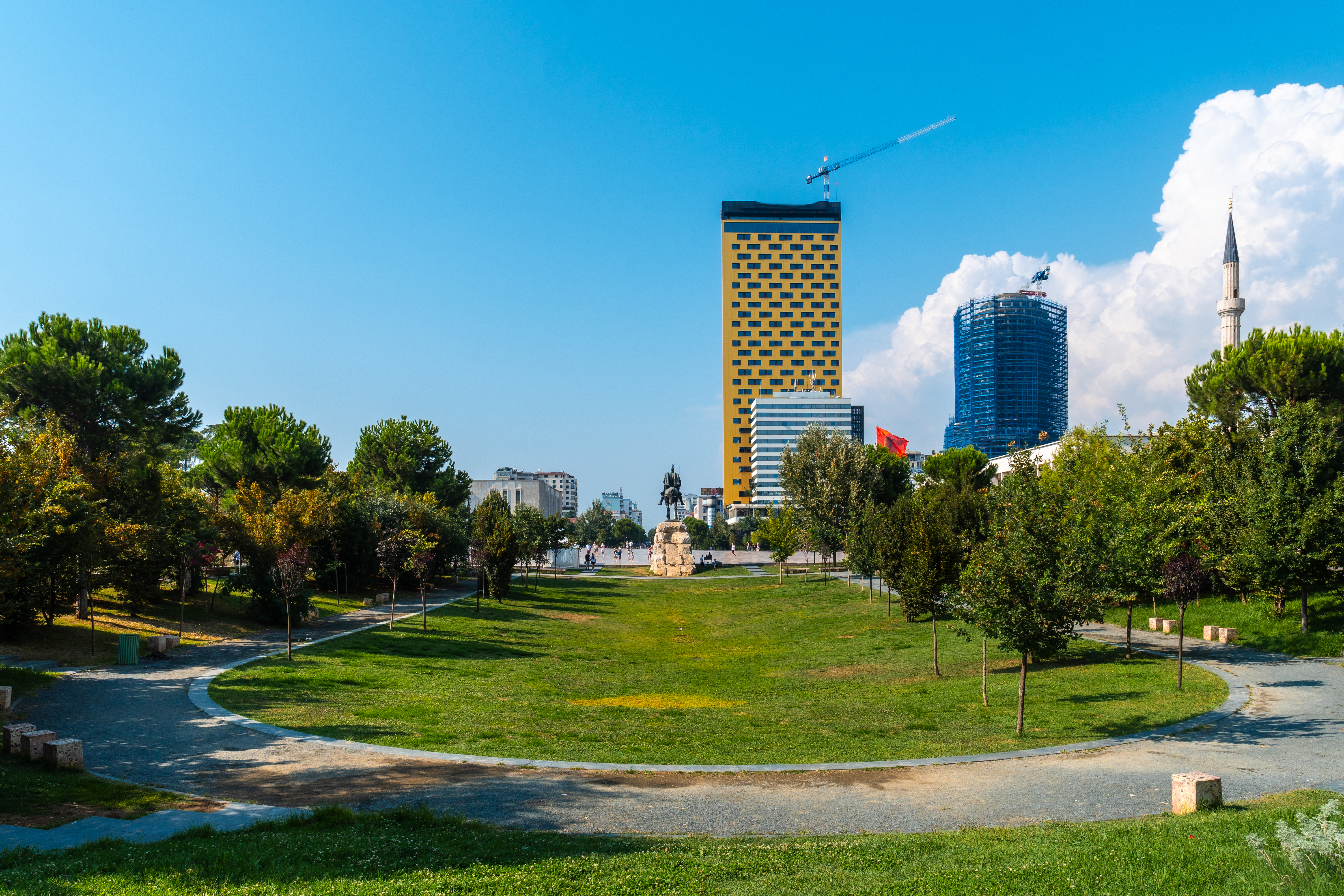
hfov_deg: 73.7
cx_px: 672
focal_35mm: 24
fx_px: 896
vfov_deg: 53.1
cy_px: 448
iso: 100
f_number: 8
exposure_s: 1/400
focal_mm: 16
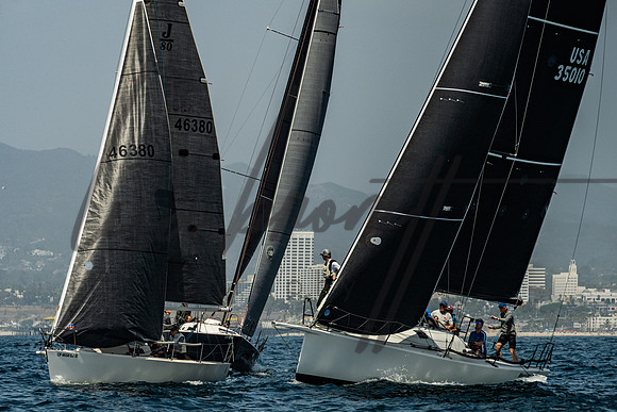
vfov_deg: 5.3
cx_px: 233
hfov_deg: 7.9
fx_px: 4451
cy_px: 285
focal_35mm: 260
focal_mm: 170
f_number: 6.3
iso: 320
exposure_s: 1/1600
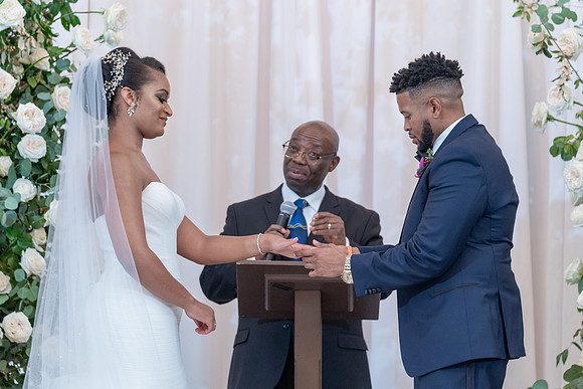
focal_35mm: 180
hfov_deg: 11.4
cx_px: 306
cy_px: 190
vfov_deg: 7.6
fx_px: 2914
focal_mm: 171
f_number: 4
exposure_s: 1/100
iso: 2000
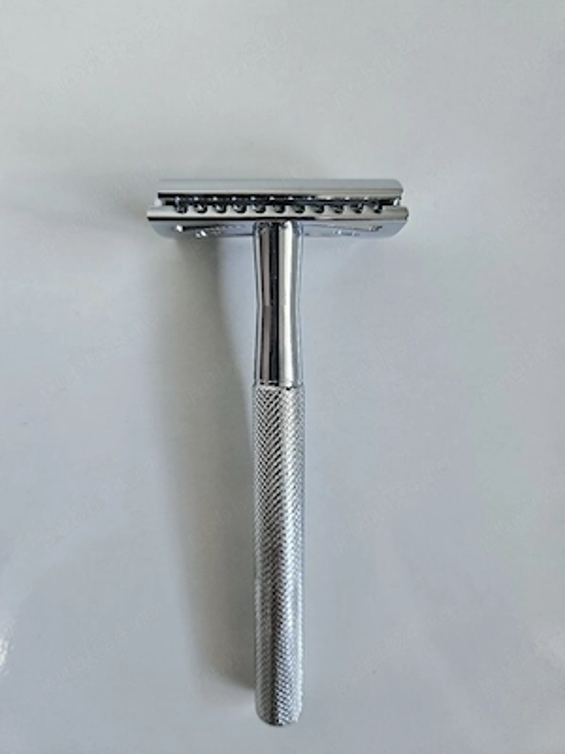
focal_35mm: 23
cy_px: 377
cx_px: 282
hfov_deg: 58.9
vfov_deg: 73.9
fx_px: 501
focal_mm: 5.4
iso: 200
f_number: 1.8
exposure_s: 1/101
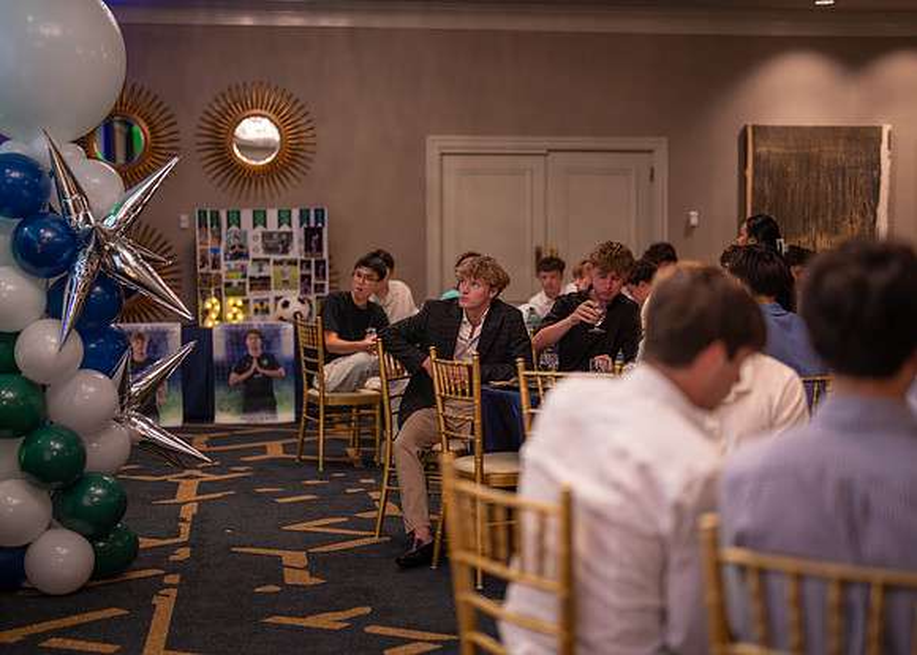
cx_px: 458
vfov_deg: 26.3
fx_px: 1402
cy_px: 328
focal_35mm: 54
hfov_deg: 36.2
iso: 1000
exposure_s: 1/500
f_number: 1.2
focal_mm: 50
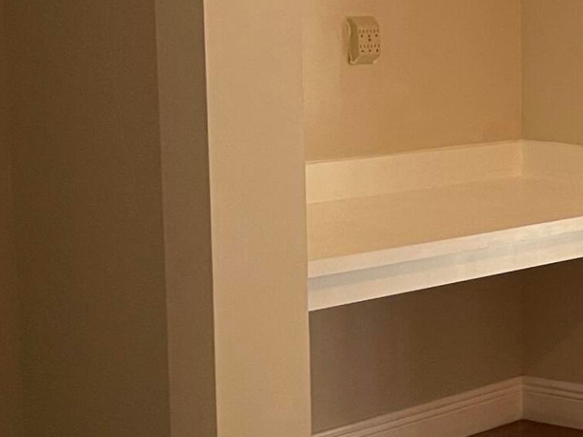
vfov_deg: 14.8
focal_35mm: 100
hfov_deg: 16.2
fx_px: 1684
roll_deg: -2.3
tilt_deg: -9.5
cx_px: 1078
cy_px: 224
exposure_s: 1/60
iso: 125
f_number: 1.6
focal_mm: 5.1
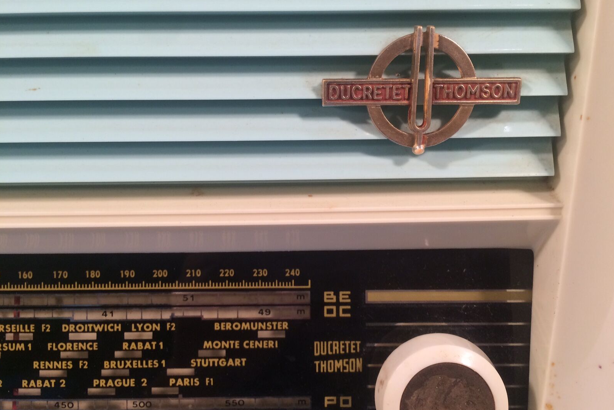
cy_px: 216
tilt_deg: -10.6
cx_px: 312
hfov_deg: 60.3
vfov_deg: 42.3
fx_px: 529
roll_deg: +1.0
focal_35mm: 31
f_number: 2.2
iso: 50
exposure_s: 1/33
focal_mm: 4.15
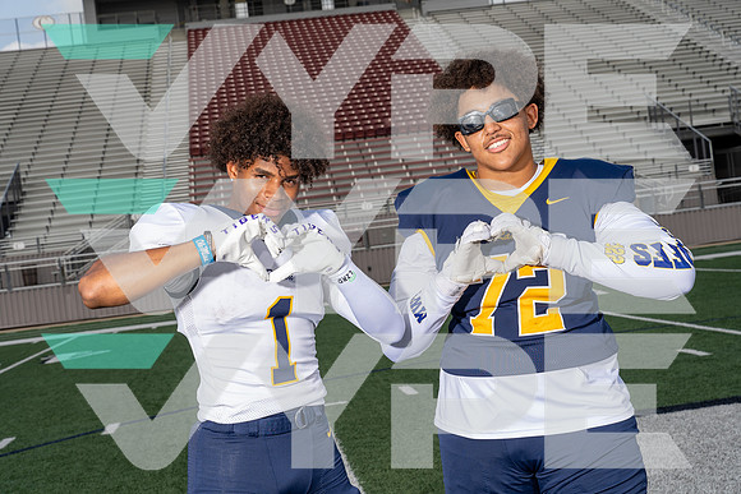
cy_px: 247
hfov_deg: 35.6
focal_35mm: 56
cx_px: 370
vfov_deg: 24.2
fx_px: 1153
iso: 100
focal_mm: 56
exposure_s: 1/250
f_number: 8
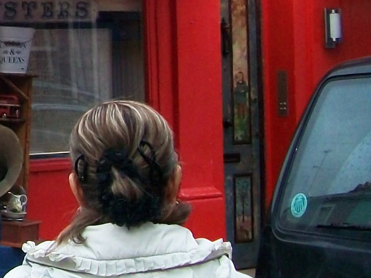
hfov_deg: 13.6
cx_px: -252
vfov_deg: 10.7
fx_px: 1425
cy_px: -160
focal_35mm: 133
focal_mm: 5.7
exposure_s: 1/160
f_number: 2.8
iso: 80
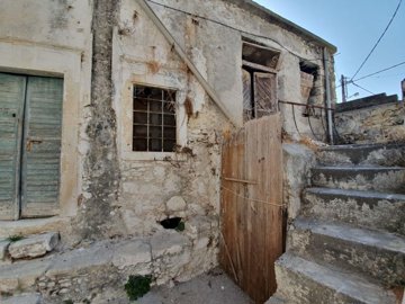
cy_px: 152
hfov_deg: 106.2
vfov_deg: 89.9
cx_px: 202
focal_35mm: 13
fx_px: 152
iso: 50
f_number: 2.2
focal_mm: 1.8
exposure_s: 1/734
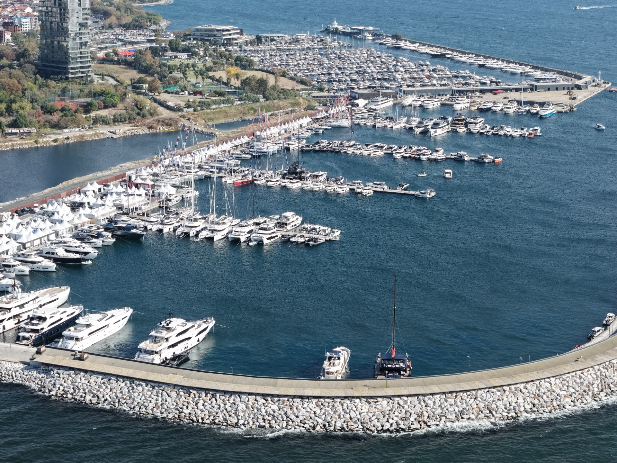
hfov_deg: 27.8
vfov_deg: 21.0
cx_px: 308
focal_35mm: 70
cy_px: 232
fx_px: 1248
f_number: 2.8
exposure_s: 1/1600
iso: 200
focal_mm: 19.35
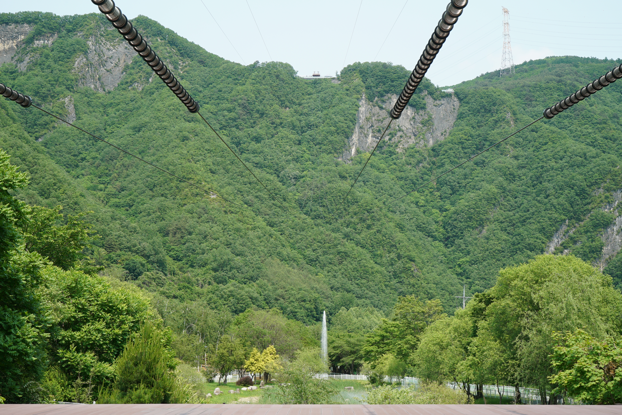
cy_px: 208
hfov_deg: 38.2
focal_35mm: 52
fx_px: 899
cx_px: 311
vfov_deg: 26.0
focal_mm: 52
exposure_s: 1/200
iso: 200
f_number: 10
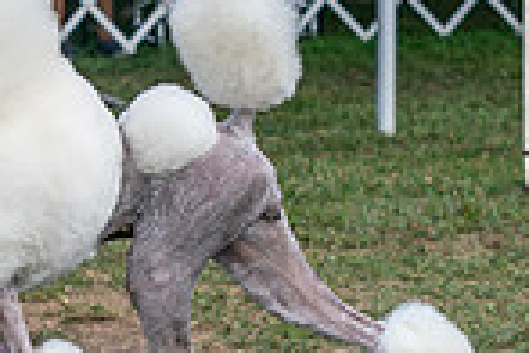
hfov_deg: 7.2
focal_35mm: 284
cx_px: -209
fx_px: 4173
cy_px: -34
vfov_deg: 4.8
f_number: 4.5
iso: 400
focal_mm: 72
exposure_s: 1/2000
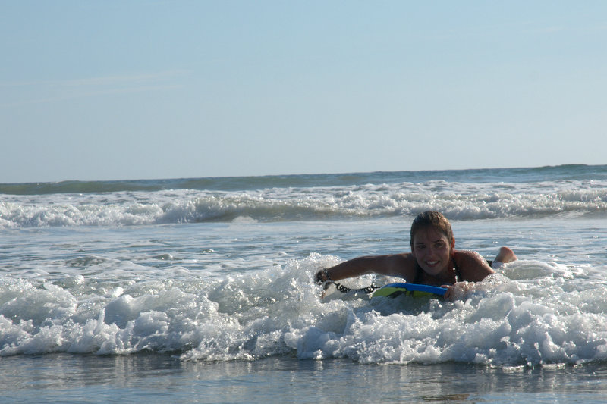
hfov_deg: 19.5
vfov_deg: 13.0
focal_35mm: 105
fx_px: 1770
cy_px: 202
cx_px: 304
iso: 100
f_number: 10
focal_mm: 70
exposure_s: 1/320
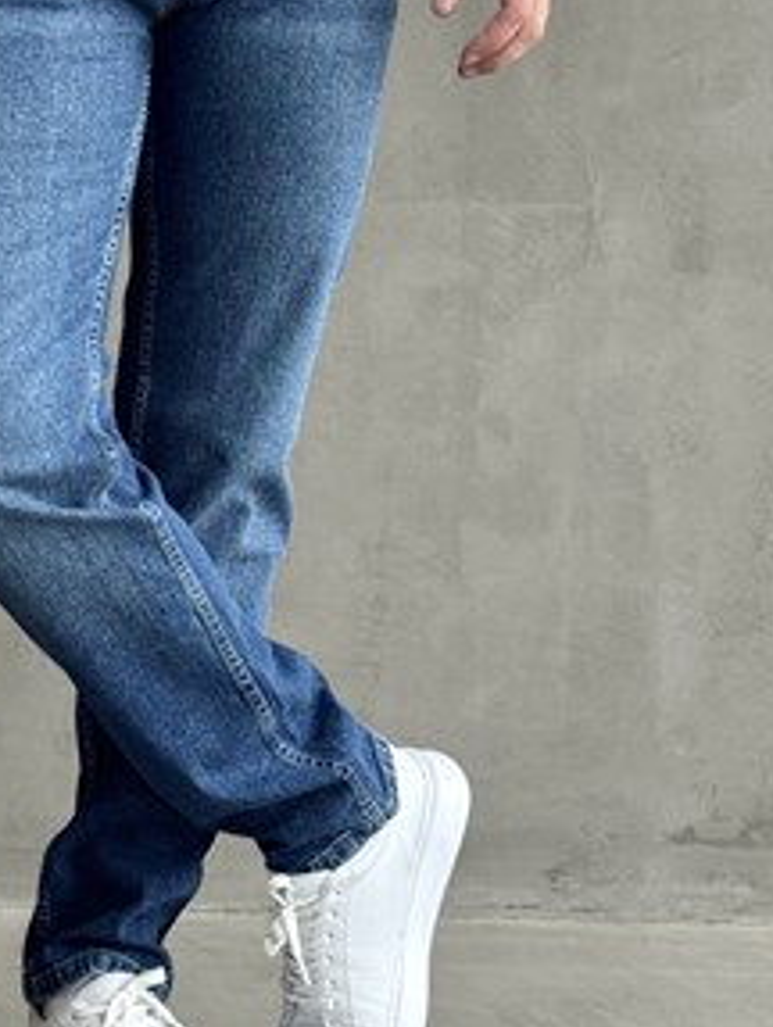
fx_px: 2644
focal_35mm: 89
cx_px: 150
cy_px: 478
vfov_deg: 22.0
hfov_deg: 16.5
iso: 64
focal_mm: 6.76
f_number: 1.78
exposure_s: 1/358
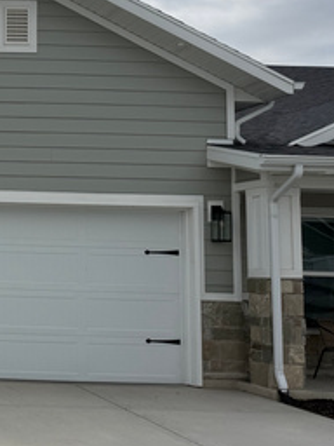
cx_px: -214
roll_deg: -2.0
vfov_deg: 32.2
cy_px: 206
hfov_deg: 19.9
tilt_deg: +4.3
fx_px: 772
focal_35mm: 60
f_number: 1.78
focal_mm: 6.76
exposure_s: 1/9091
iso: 100
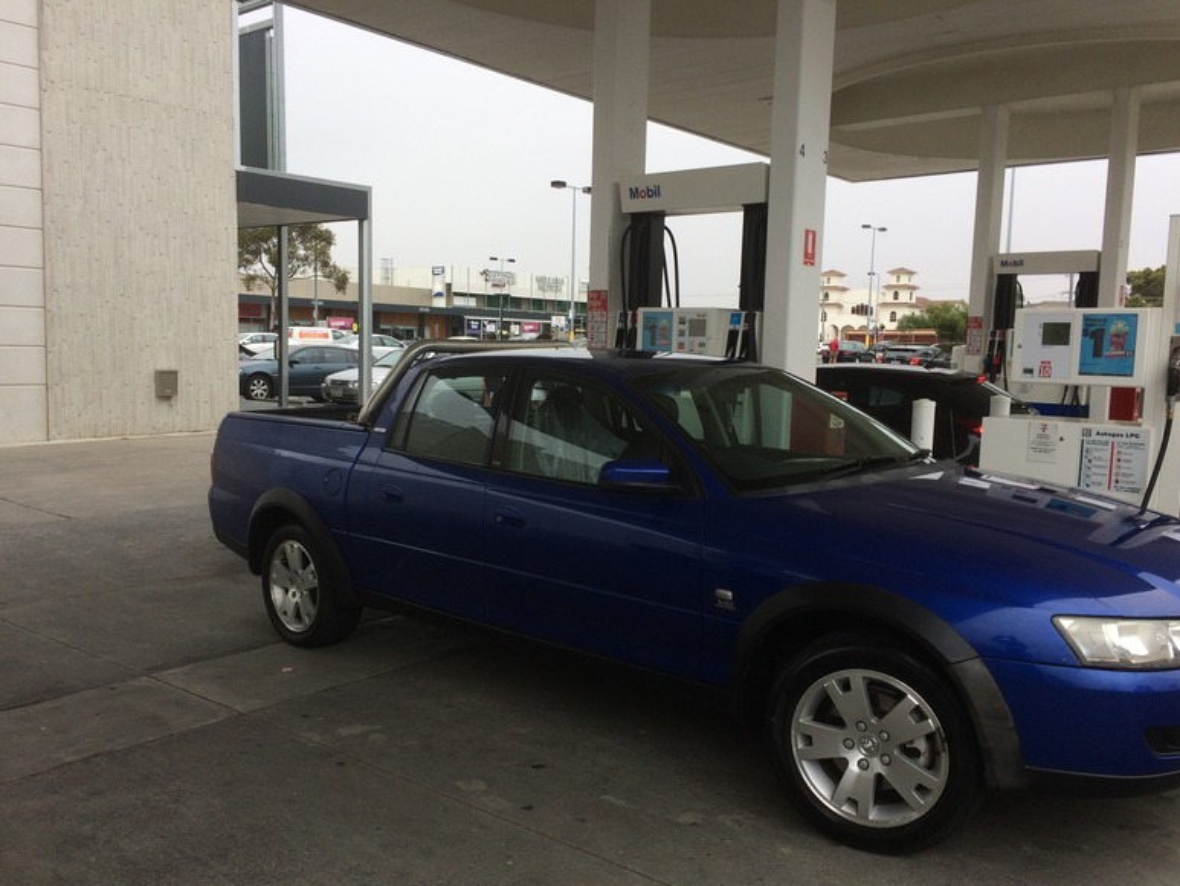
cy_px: 451
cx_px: 598
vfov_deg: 46.8
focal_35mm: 30
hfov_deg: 60.0
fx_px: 1023
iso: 32
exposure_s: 1/260
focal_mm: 4.15
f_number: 2.2
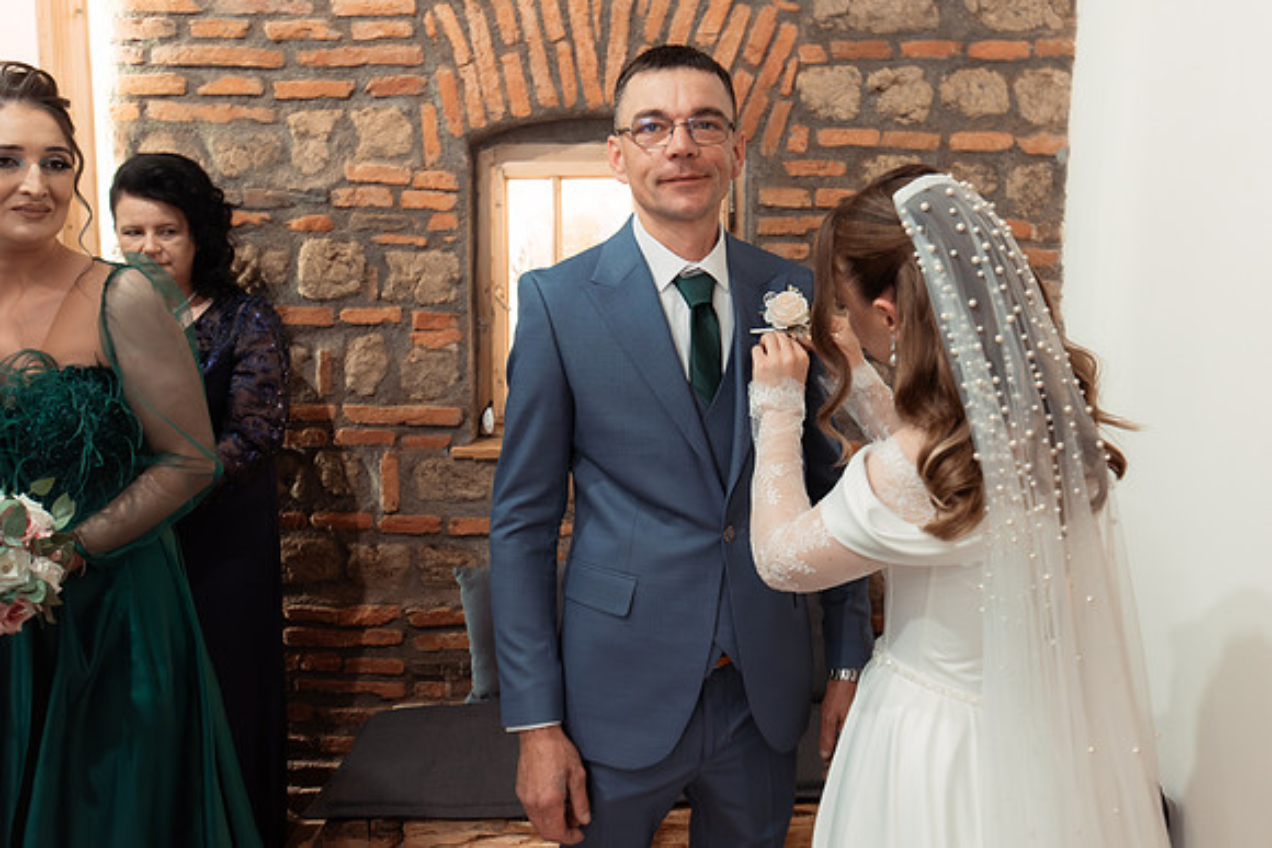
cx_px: 706
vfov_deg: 39.2
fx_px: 1192
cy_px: 407
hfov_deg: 56.0
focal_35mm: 34
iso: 2500
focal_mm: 30
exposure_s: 1/200
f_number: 2.8
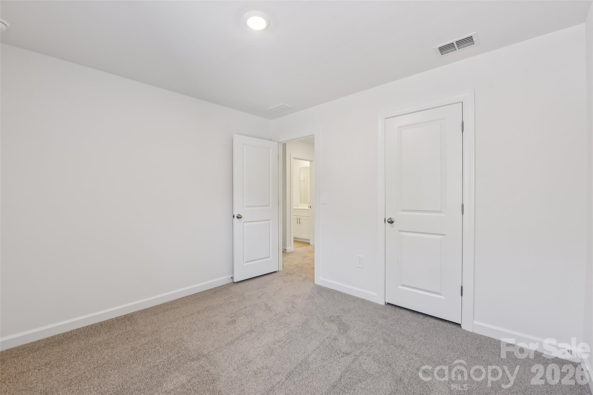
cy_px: 198
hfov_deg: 100.4
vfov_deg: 77.3
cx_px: 296
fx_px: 247
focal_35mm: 15
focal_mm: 15
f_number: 8
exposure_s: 1/10
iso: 200
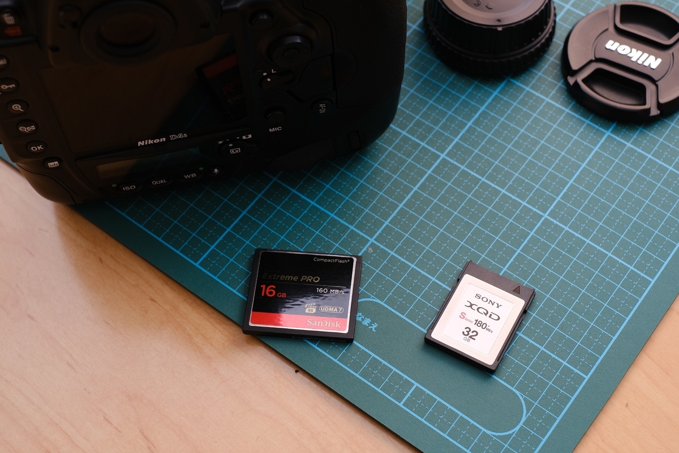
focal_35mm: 53
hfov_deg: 37.5
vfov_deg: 25.5
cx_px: 340
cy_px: 226
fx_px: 1000
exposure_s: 1/125
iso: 200
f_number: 5.6
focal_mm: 35
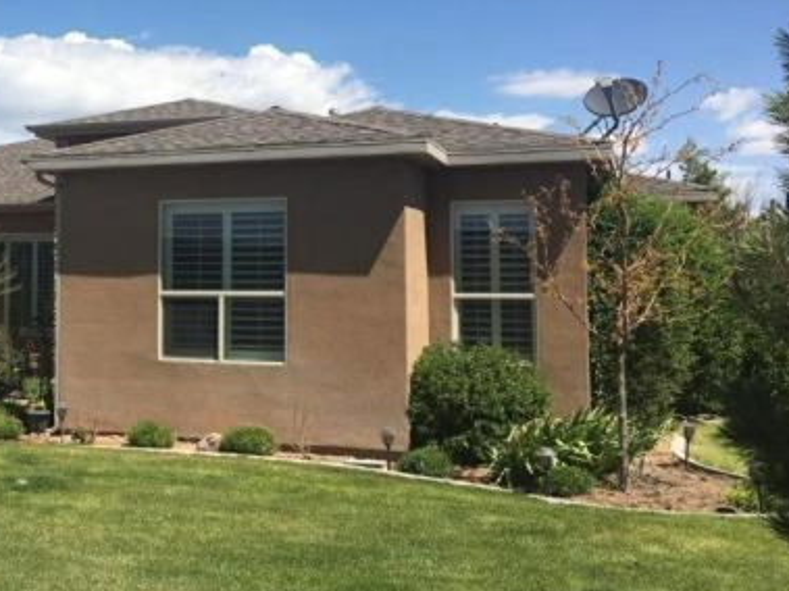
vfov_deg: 29.6
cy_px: 227
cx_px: 137
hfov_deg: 37.3
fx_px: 1116
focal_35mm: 49
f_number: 2.2
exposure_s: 1/1789
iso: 25
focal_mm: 4.15
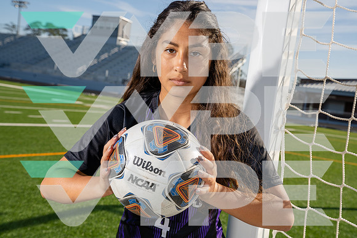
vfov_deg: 24.6
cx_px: 178
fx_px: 546
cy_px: 119
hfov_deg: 36.2
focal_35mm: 55
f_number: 8
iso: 100
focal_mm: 55
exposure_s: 1/250
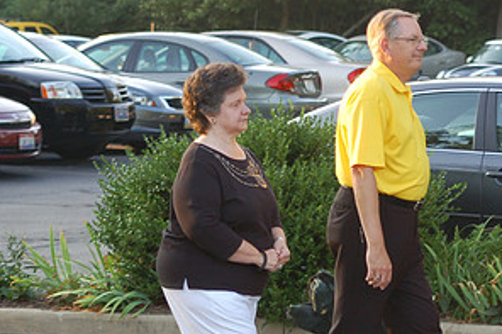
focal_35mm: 229
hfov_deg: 9.0
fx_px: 3191
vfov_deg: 6.0
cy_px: 178
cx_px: 365
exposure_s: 1/60
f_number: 4.2
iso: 200
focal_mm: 78
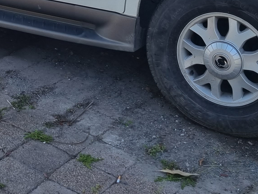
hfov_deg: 21.0
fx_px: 686
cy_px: -110
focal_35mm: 92
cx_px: 50
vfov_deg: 14.8
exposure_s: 1/808
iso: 50
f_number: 1.8
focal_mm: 5.4
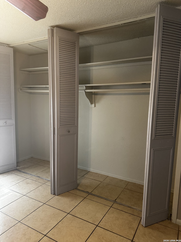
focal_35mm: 24
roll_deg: -3.0
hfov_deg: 56.8
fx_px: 167
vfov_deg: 71.6
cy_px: 121
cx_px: 90
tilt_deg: -7.0
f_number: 1.78
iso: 500
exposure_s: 1/60
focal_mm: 6.86
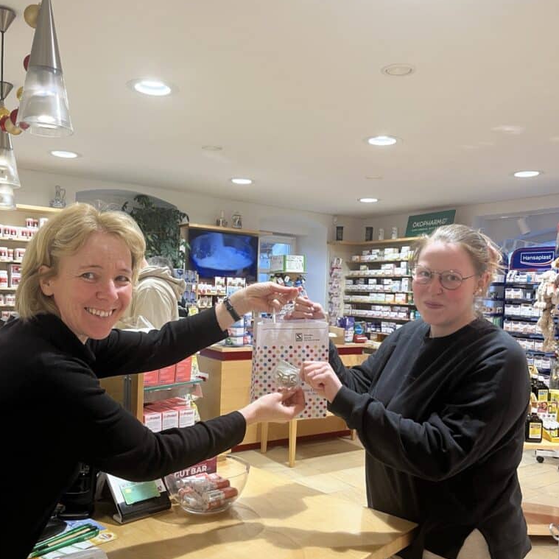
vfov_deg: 52.3
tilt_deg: -2.6
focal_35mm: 31
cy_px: 322
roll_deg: -2.5
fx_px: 566
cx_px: 278
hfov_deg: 52.5
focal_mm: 5.1
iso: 80
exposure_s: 1/49
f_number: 1.6
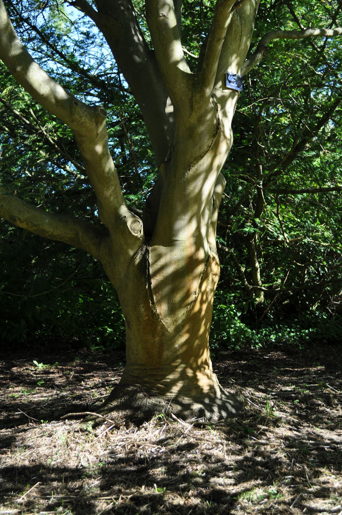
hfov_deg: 26.4
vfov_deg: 38.9
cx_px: 177
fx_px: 729
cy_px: 243
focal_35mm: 51
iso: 200
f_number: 6.3
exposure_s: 1/160
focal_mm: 32
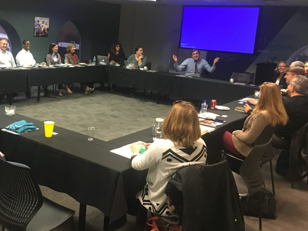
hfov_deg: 45.9
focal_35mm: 40
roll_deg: -3.2
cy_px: 87
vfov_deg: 35.8
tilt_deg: -9.8
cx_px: 98
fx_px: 356
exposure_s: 1/30
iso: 200
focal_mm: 4.15
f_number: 2.2
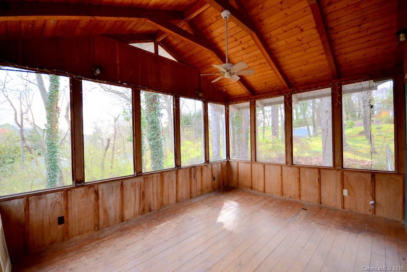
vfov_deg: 77.3
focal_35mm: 15
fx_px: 170
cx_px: 204
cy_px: 136
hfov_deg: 100.4
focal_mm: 10
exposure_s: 1/125
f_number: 5.6
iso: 400
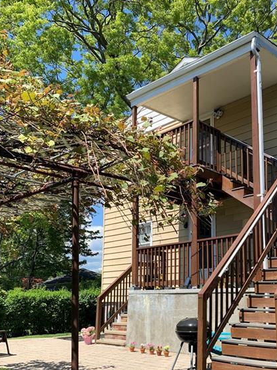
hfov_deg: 39.2
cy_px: 246
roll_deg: -0.2
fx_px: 384
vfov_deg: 50.5
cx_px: 184
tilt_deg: +9.1
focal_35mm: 36
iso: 25
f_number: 1.8
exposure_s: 1/1350
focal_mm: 4.25
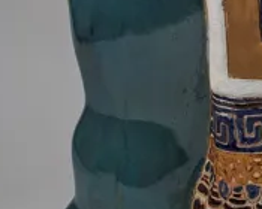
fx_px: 830
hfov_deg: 16.4
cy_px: -91
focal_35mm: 107
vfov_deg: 13.7
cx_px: 386
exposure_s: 1/100
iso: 50
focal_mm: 5.23
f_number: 1.8
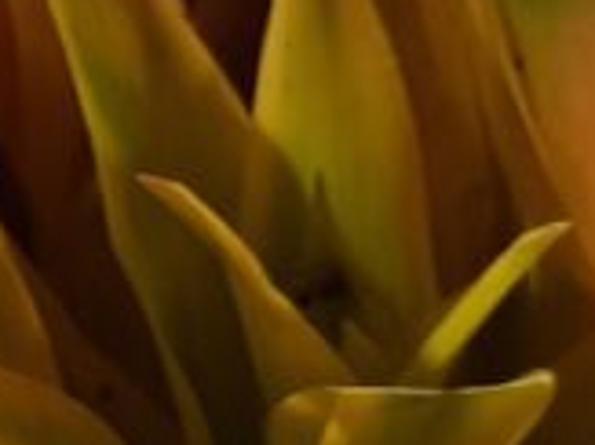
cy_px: 430
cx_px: 95
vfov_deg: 11.9
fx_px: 2113
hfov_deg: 15.9
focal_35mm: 123
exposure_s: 1/17
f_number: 1.7
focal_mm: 4.2
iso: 200
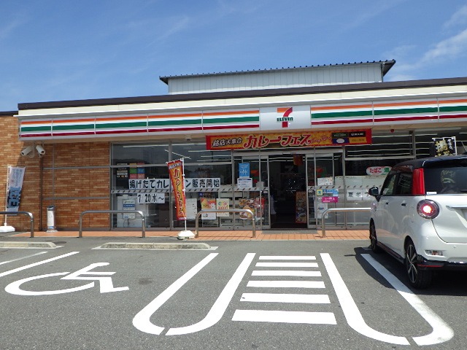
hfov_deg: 63.4
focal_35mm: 28
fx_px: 378
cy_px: 175
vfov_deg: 49.7
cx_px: 234
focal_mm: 5
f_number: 4.2
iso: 125
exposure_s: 1/1000
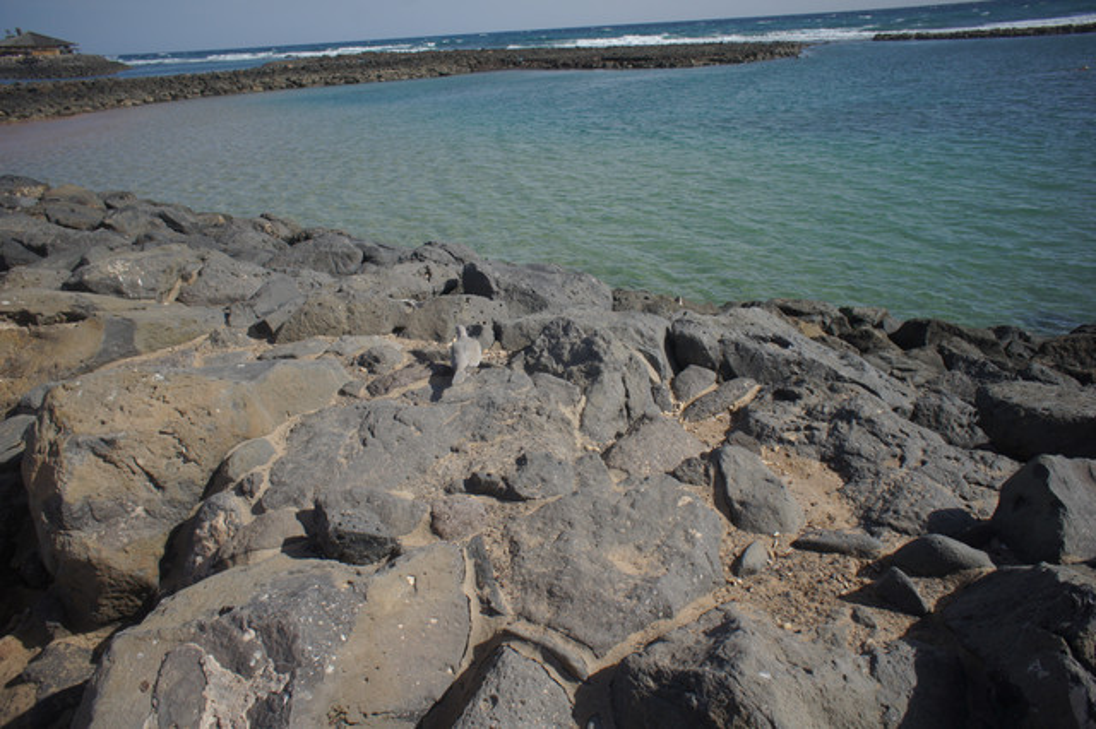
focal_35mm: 24
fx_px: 730
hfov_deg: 73.8
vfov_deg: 53.1
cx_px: 548
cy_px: 364
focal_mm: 16
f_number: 7.1
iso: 200
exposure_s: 1/800
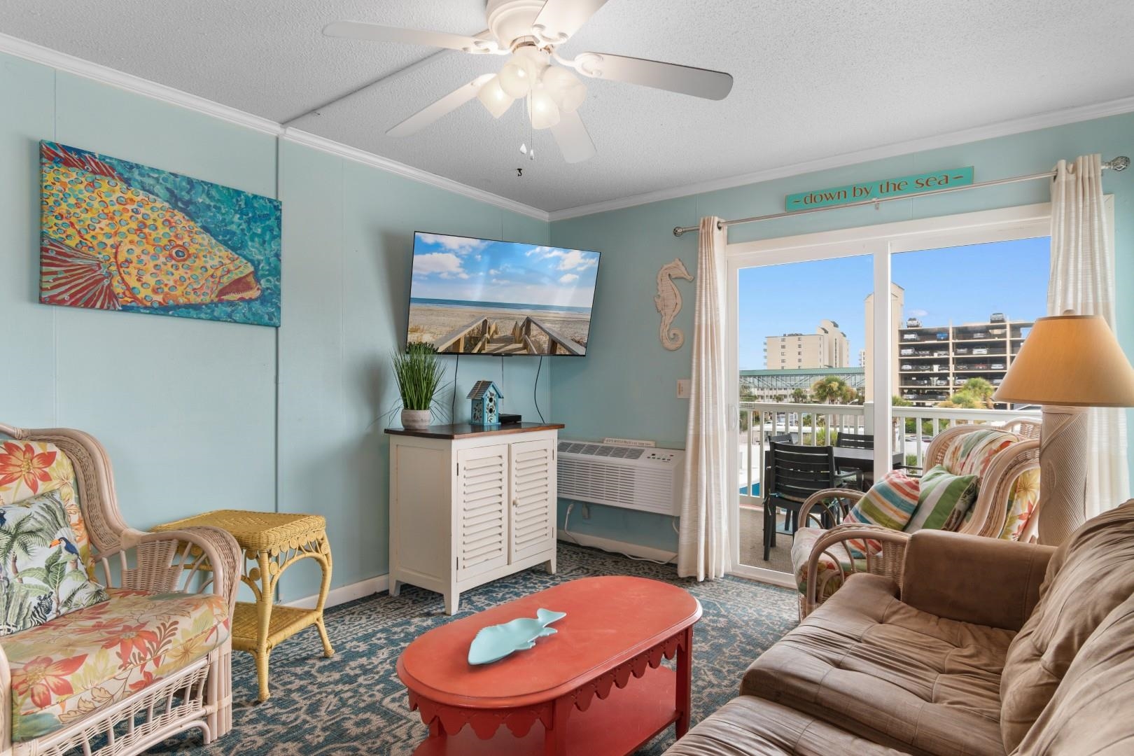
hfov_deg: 86.9
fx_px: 598
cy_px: 378
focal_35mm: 19
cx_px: 567
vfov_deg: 64.6
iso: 100
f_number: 4.8
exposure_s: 1/30
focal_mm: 13
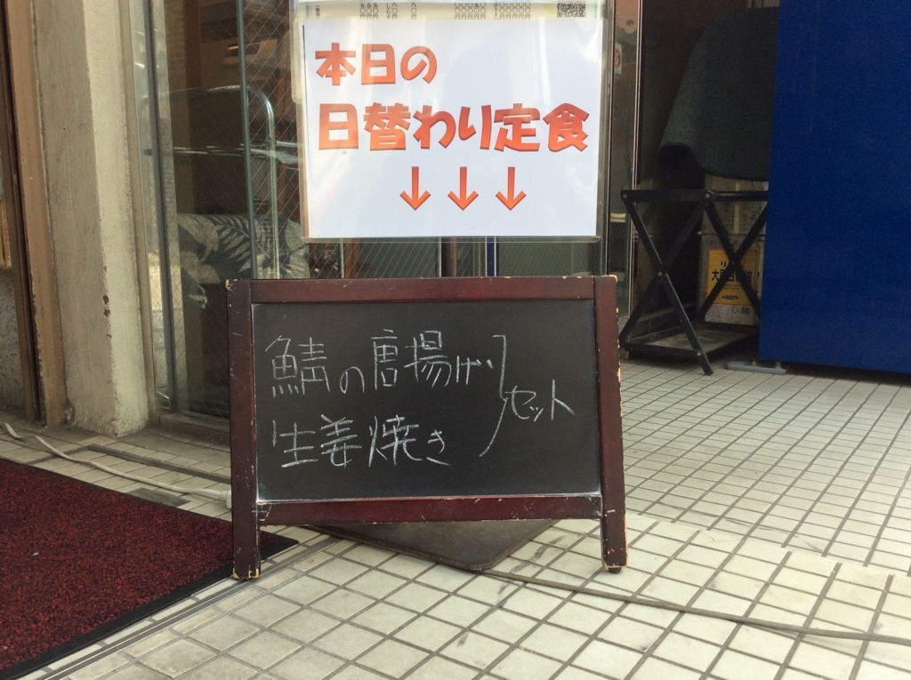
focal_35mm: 32
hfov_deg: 56.9
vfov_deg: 44.1
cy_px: 340
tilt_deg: -10.5
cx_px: 456
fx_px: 841
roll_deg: +1.6
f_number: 2.4
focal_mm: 3.3
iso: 32
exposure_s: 1/223
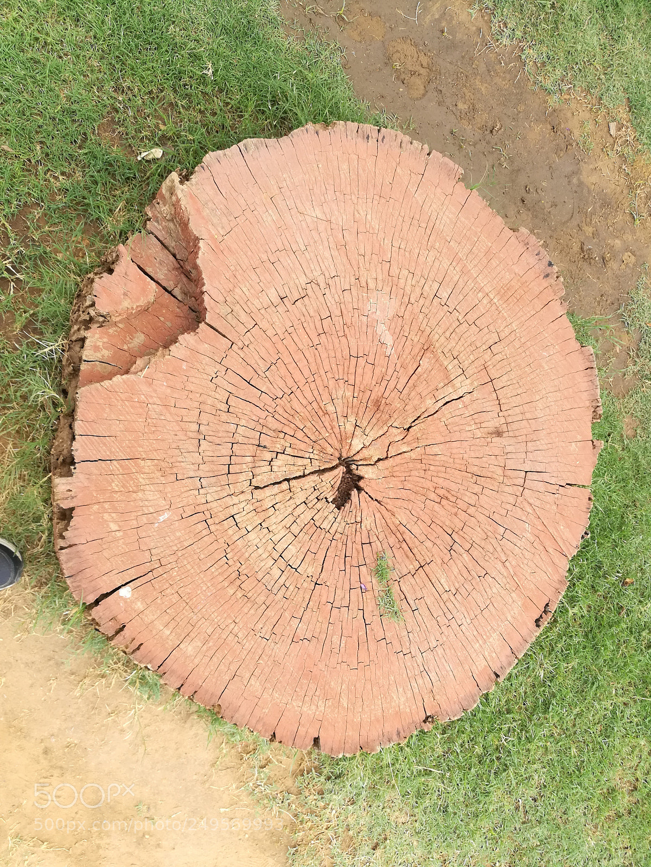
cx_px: 326
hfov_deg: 53.1
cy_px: 434
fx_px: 652
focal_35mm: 26
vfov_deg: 67.3
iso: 50
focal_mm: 3.83
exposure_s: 1/115
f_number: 2.2
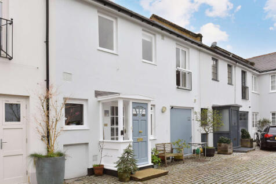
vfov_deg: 53.1
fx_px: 184
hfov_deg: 73.8
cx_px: 138
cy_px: 92
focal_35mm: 24
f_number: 8
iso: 200
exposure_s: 1/80
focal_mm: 24
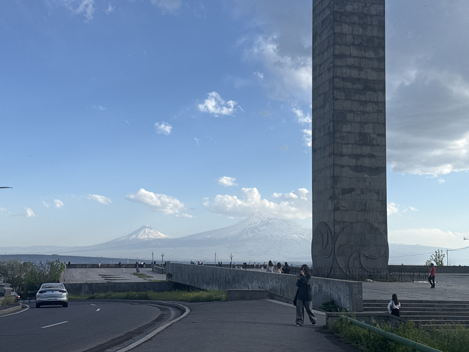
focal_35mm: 48
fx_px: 650
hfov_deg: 39.7
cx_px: 234
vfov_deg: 30.3
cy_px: 176
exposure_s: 1/3891
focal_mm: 6.76
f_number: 1.78
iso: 64
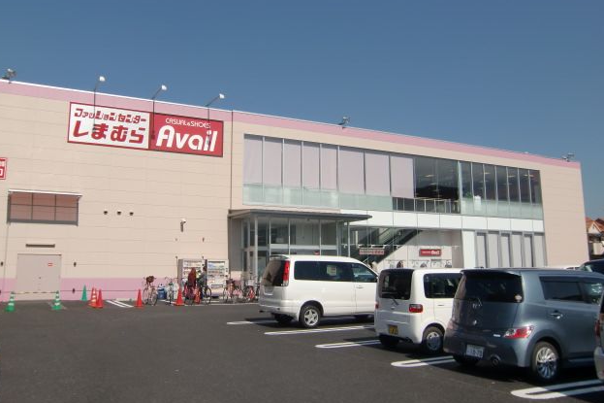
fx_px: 520
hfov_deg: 60.3
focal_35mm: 31
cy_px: 174
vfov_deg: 42.2
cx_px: 297
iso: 64
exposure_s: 1/320
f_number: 7.9
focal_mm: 5.2
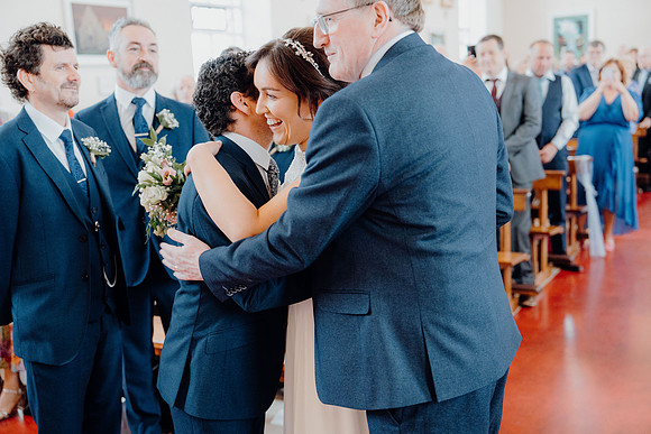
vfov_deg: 31.9
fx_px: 760
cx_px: 326
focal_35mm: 42
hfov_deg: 46.4
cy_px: 217
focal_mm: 42
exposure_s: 1/200
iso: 2500
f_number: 2.8
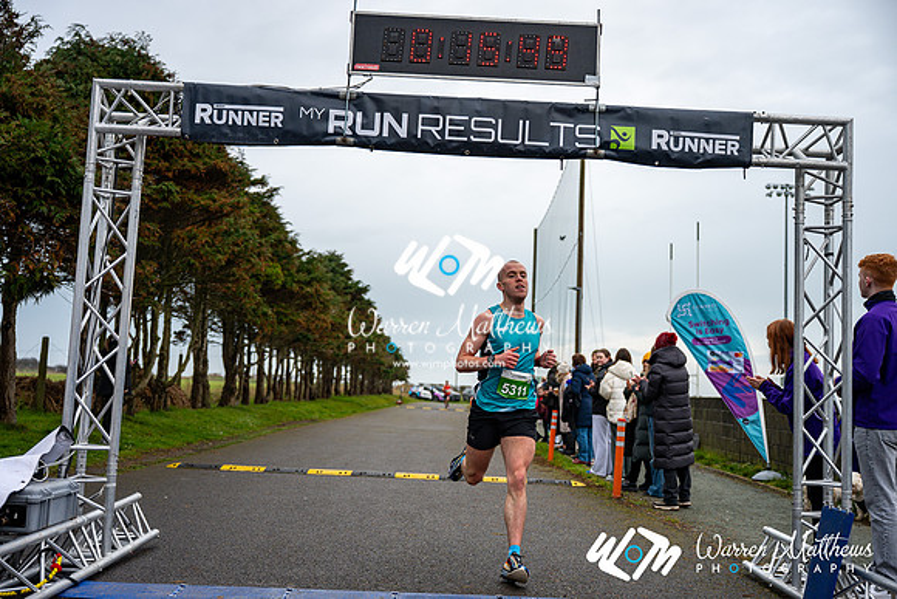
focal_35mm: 38
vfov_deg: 35.1
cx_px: 448
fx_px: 947
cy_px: 300
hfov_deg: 50.7
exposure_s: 1/1250
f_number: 2.8
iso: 110
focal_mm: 38
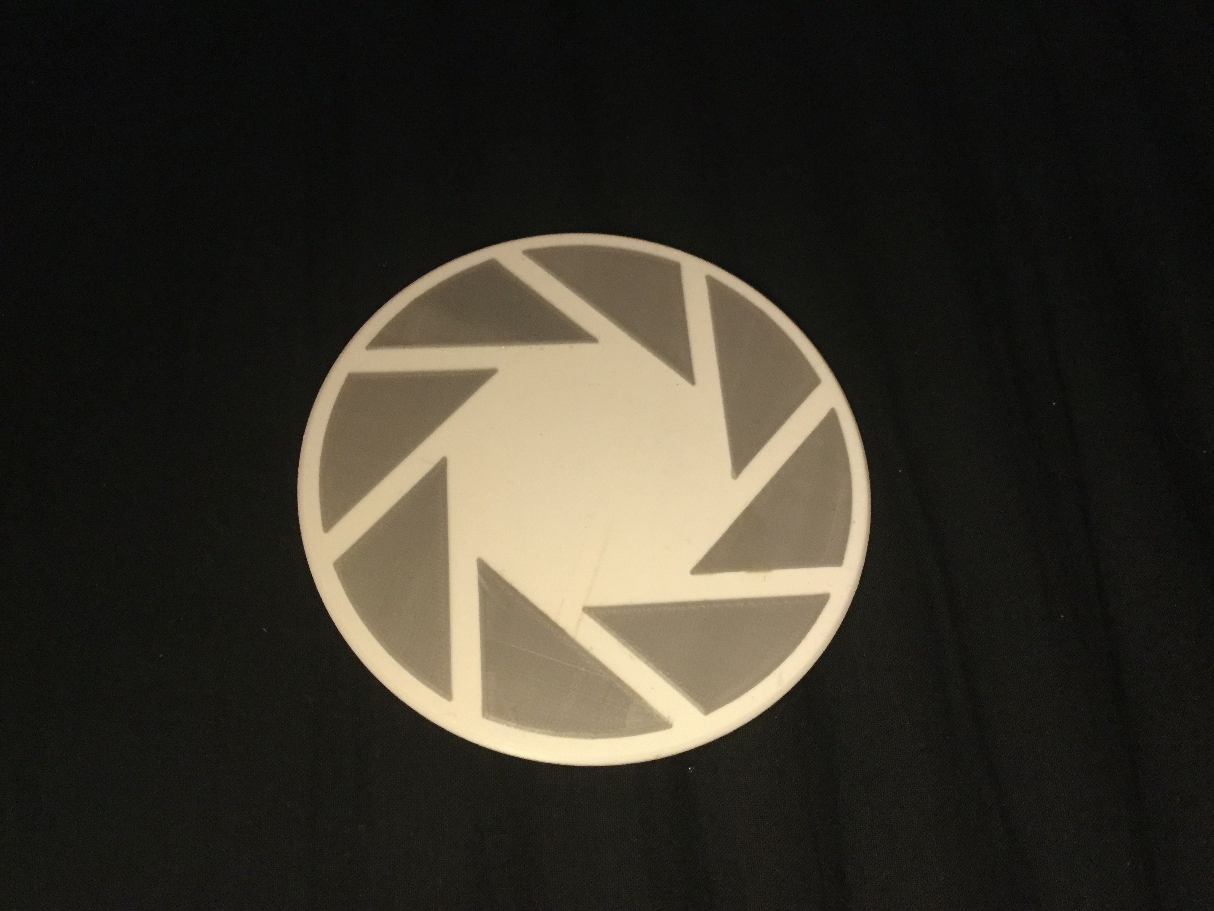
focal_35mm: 31
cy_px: 456
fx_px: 1087
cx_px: 607
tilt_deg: -62.7
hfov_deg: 58.4
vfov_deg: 45.4
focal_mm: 3.3
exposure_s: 1/17
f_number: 2.4
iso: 200
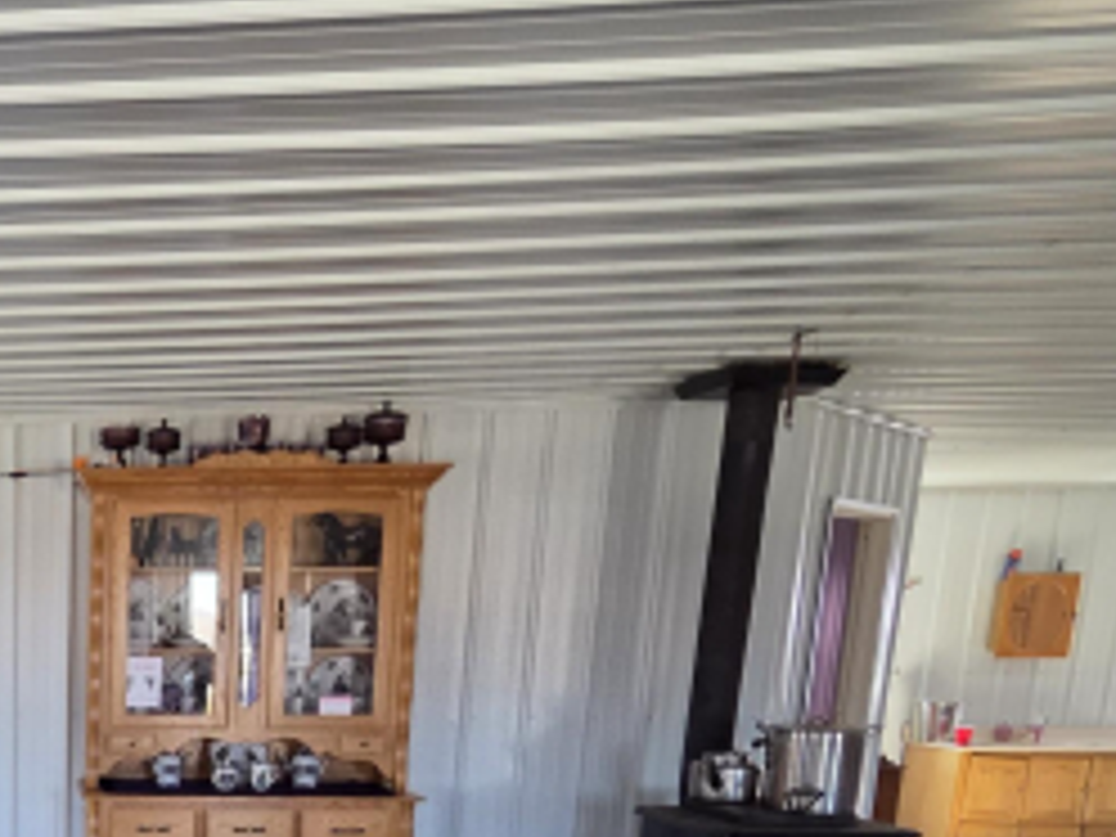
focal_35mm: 35
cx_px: -79
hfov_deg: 42.6
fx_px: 1128
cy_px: 846
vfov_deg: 36.4
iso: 200
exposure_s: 1/60
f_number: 2.2
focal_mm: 2.2
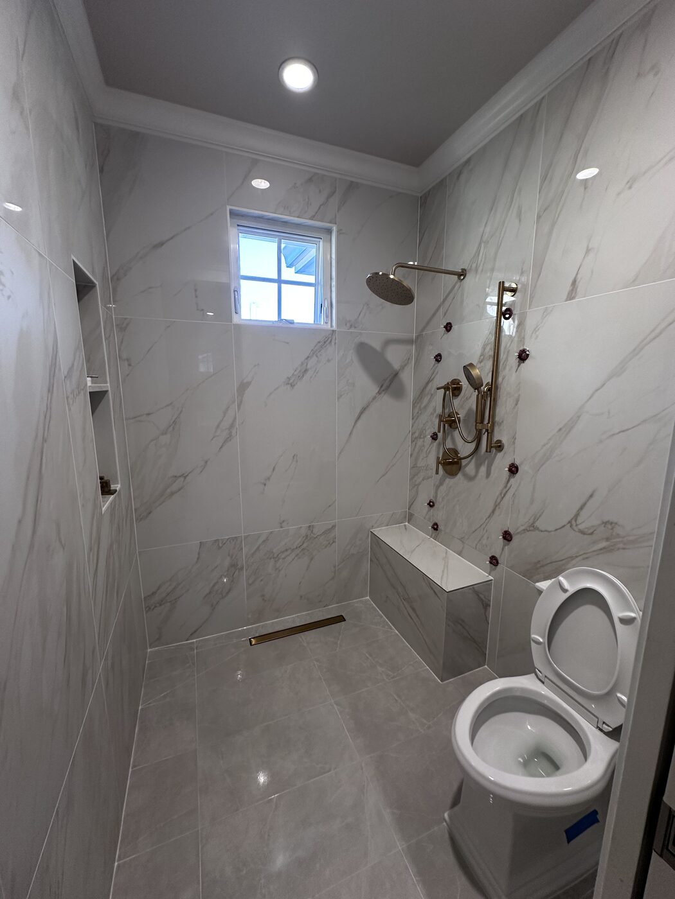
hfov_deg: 85.7
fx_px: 364
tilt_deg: -10.9
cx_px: 338
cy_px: 450
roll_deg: -0.8
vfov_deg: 102.1
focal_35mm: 14
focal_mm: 2.22
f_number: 2.2
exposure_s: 1/60
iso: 160
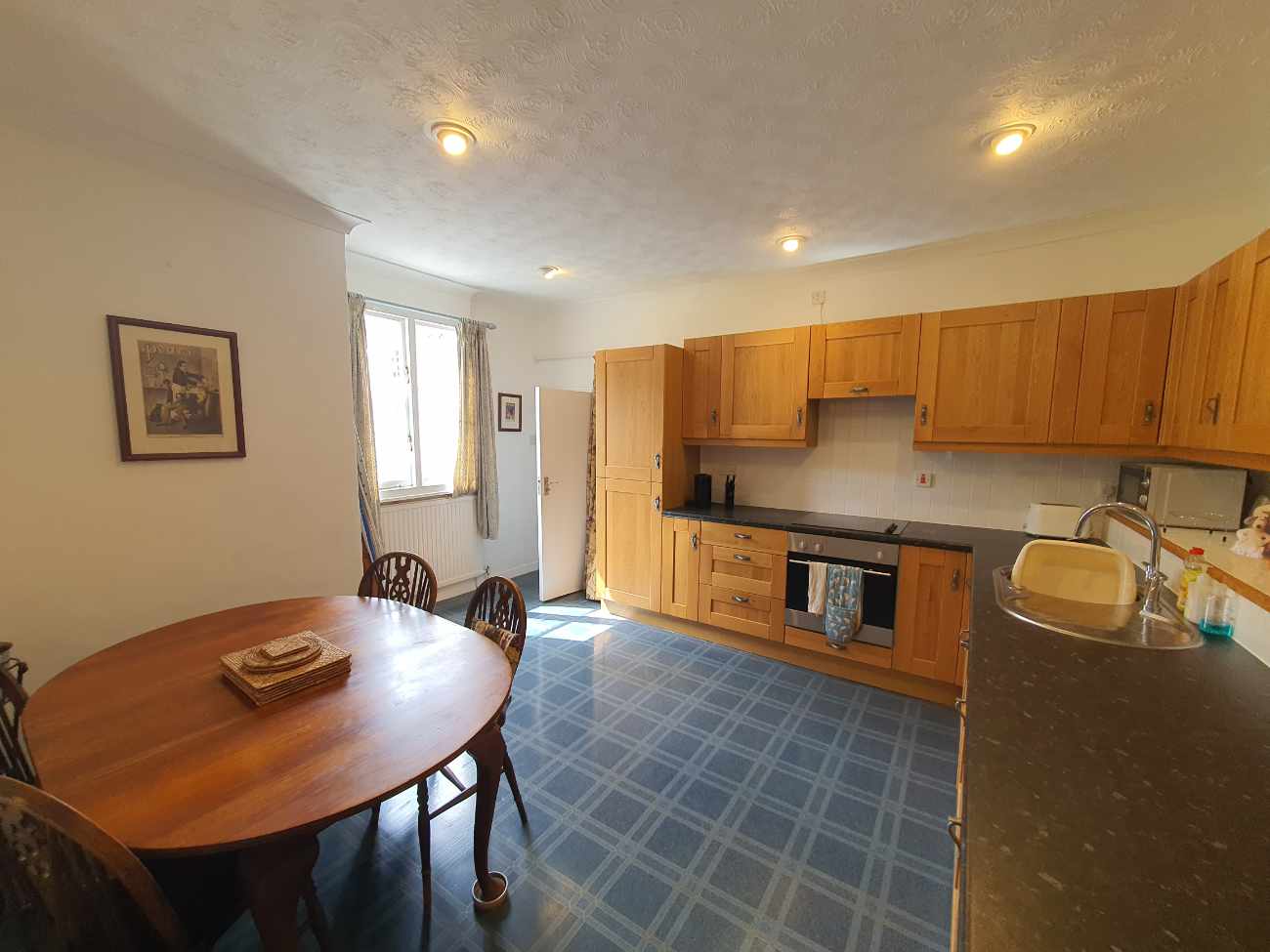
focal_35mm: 13
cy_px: 476
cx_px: 635
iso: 64
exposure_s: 1/50
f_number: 2.2
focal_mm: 1.8
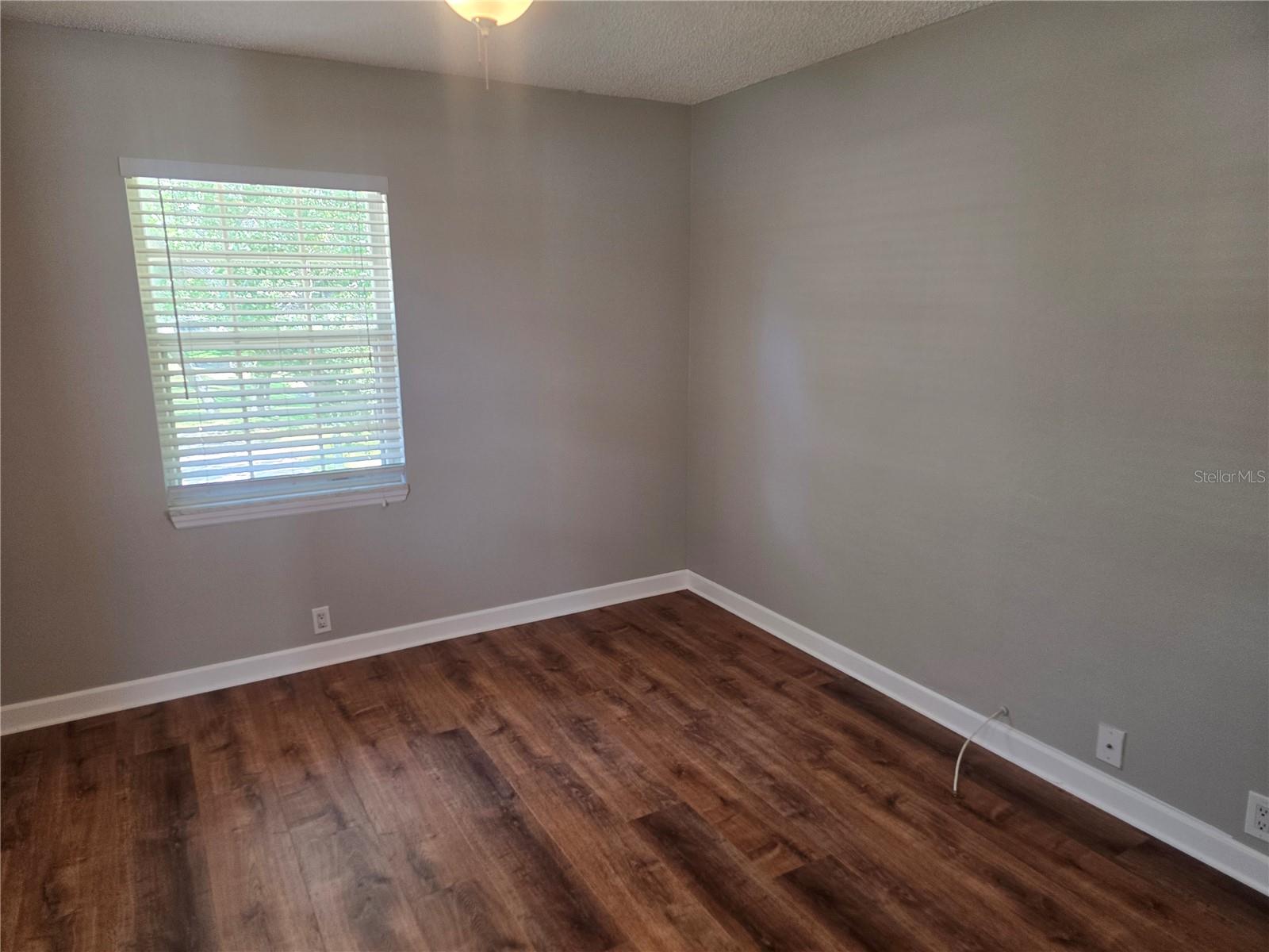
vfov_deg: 58.9
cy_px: 476
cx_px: 634
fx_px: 843
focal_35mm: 23
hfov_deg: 73.9
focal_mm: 6.3
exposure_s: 1/120
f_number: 1.7
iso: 200
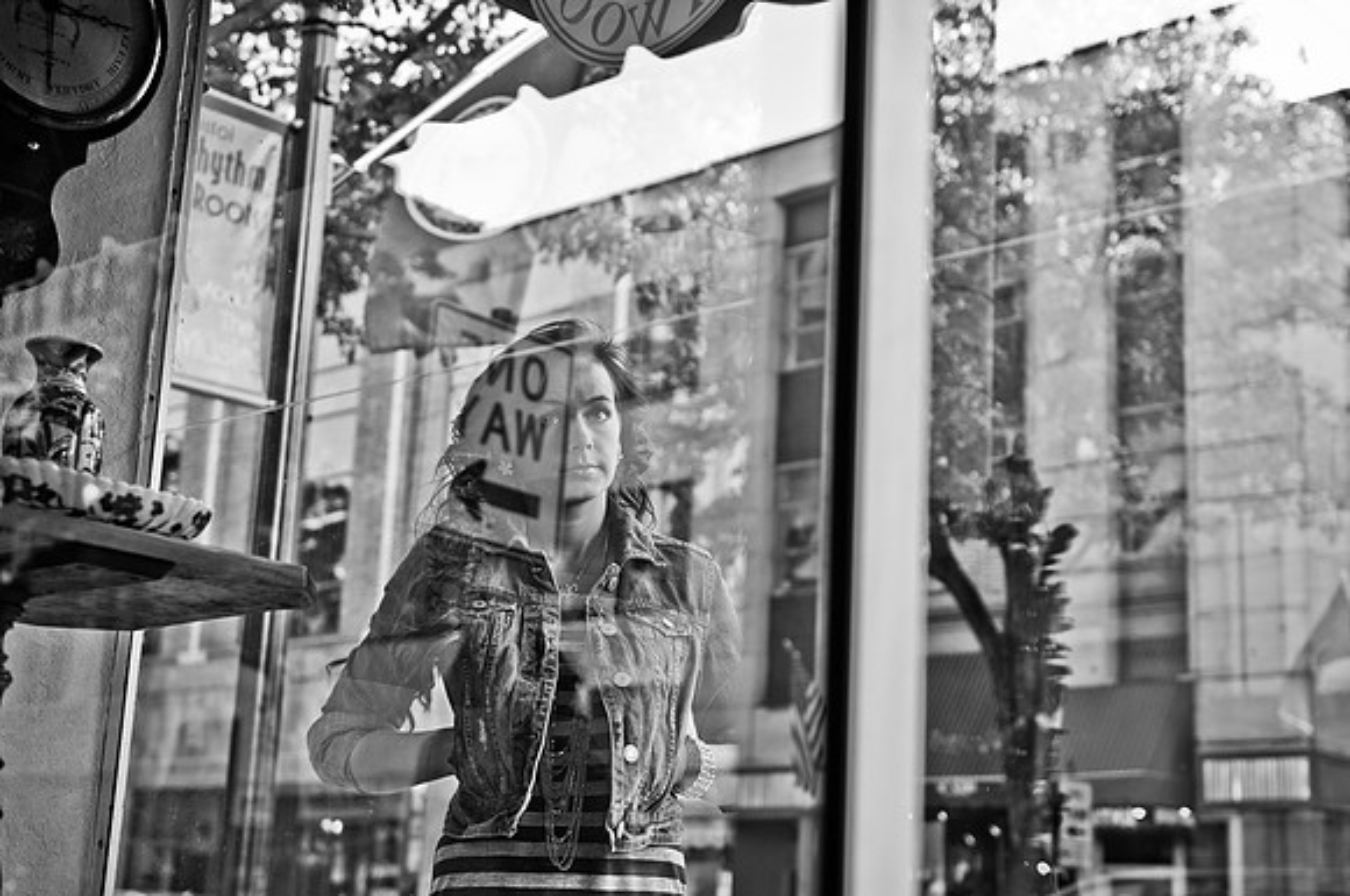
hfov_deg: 36.9
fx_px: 2022
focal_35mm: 54
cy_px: 448
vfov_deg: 25.0
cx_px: 675
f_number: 2.8
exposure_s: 1/100
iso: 200
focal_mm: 36
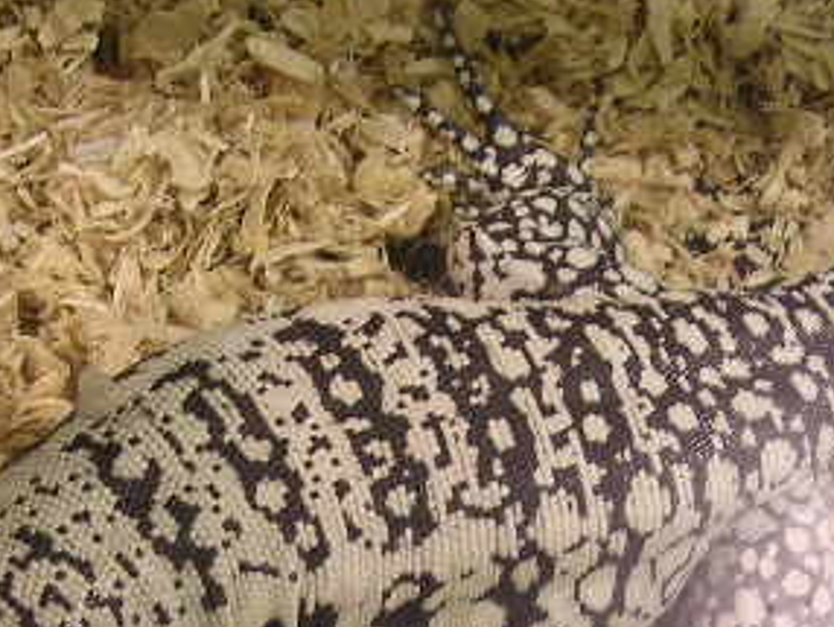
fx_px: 2050
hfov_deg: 23.0
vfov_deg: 17.1
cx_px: 408
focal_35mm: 85
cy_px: 575
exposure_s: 1/10
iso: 100
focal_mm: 5.8
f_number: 2.8
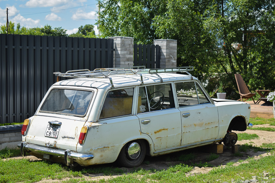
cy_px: 92
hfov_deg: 28.1
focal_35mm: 72
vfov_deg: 18.9
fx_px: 550
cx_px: 138
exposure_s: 1/640
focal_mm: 48
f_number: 6.3
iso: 200
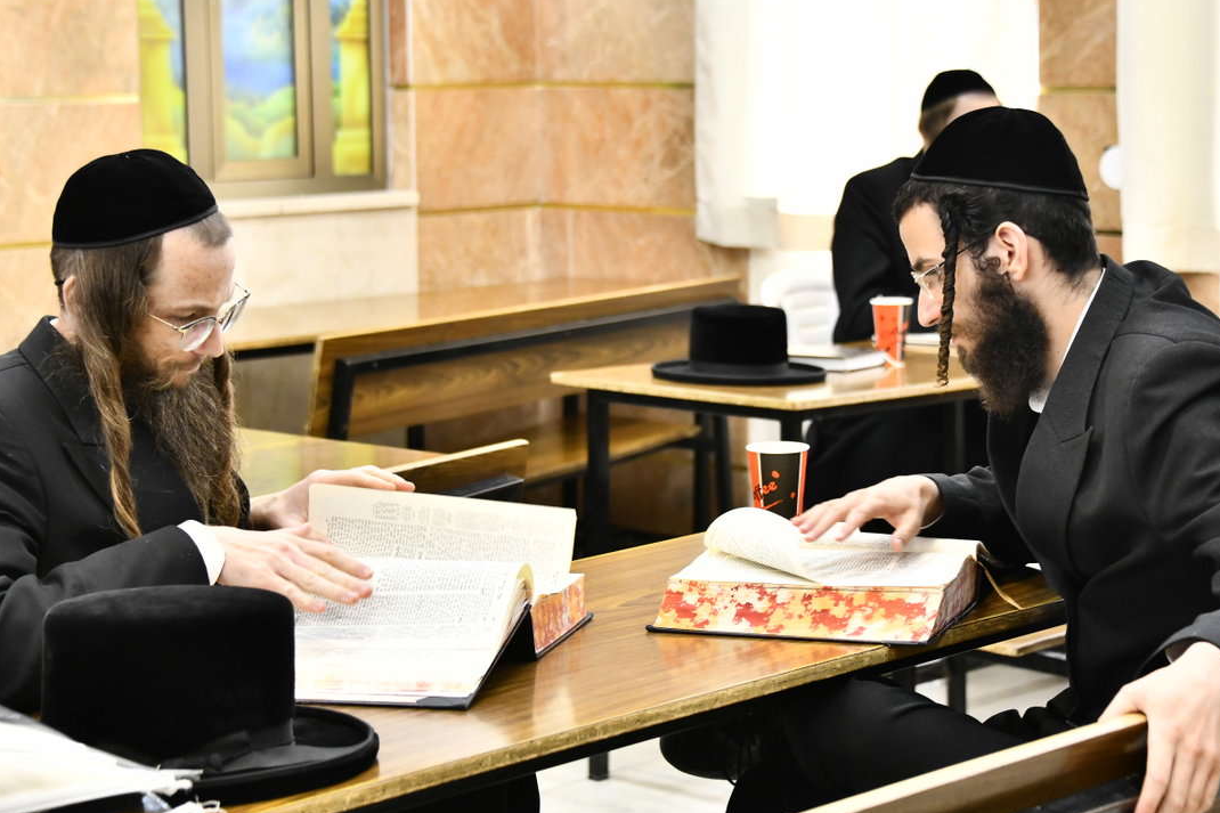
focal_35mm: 89
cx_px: 612
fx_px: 3015
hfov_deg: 22.9
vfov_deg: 15.3
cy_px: 299
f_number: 5
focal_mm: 68
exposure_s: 1/160
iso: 1600
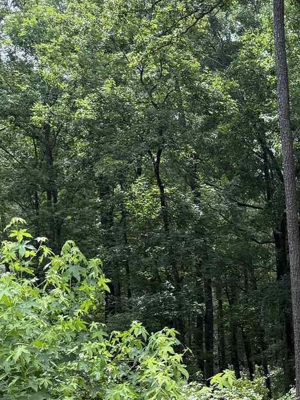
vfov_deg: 24.4
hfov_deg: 17.3
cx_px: 460
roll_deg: +0.8
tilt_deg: -6.6
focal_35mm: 76
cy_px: 408
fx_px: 878
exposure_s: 1/805
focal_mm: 6.76
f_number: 1.78
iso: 100
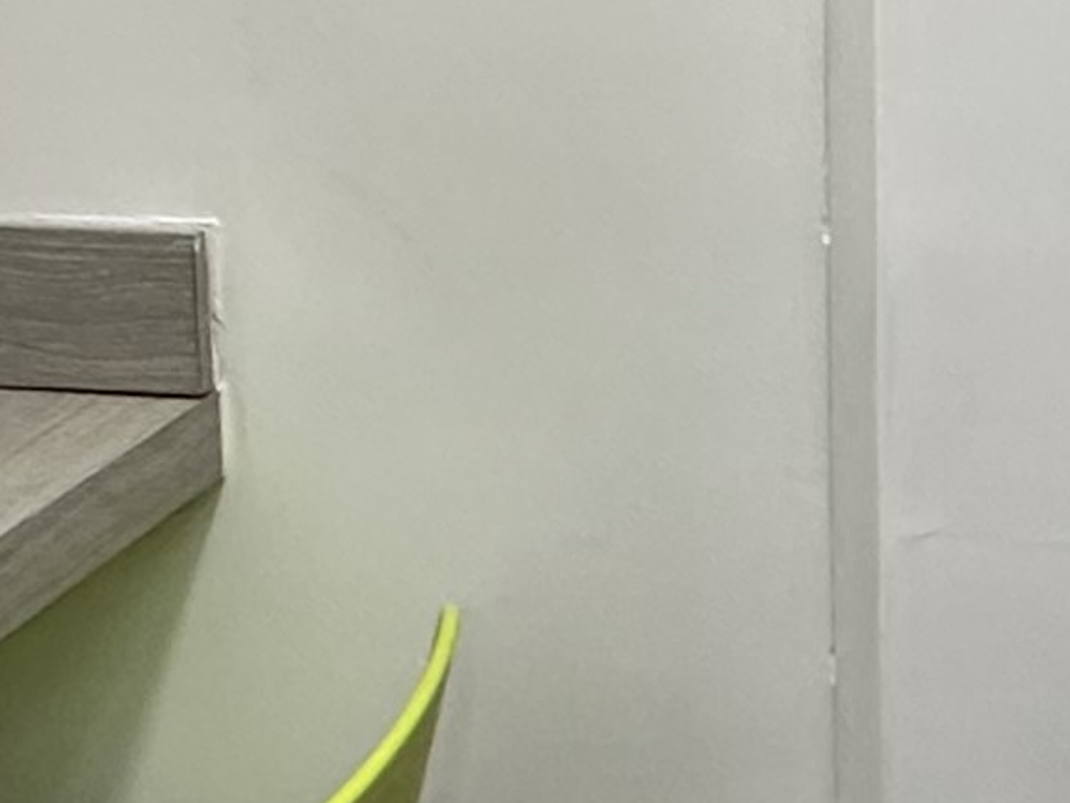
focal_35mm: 98
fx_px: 3029
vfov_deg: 14.8
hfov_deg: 19.5
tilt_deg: -7.5
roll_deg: +0.4
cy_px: 2
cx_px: 1033
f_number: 2.2
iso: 320
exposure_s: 1/120
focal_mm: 2.22
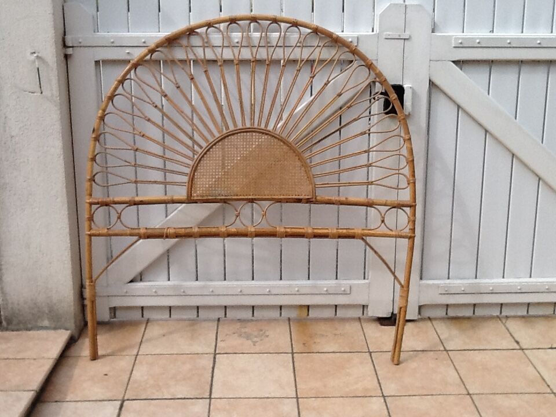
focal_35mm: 44
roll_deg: +1.4
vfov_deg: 32.9
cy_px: 208
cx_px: 278
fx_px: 707
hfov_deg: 42.9
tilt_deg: -13.1
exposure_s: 1/1575
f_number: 2.4
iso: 40
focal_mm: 2.03
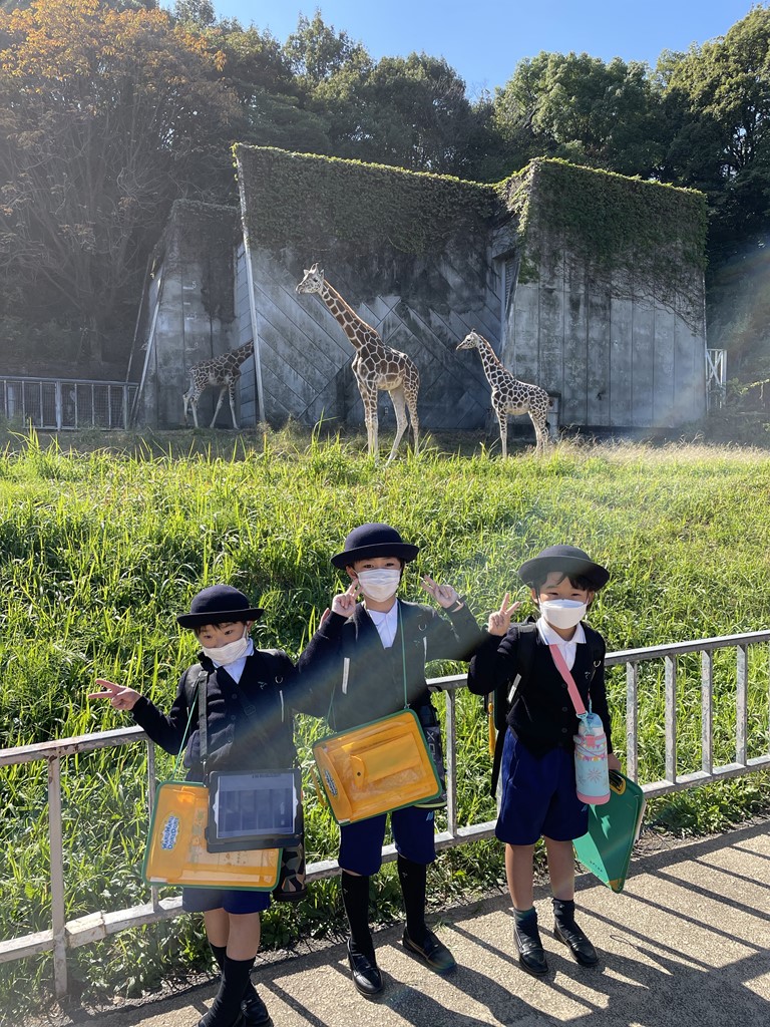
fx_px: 771
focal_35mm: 26
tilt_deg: -1.4
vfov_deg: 67.3
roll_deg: +1.6
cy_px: 514
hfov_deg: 53.1
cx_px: 385
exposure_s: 1/1024
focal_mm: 4.2
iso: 32
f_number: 1.6
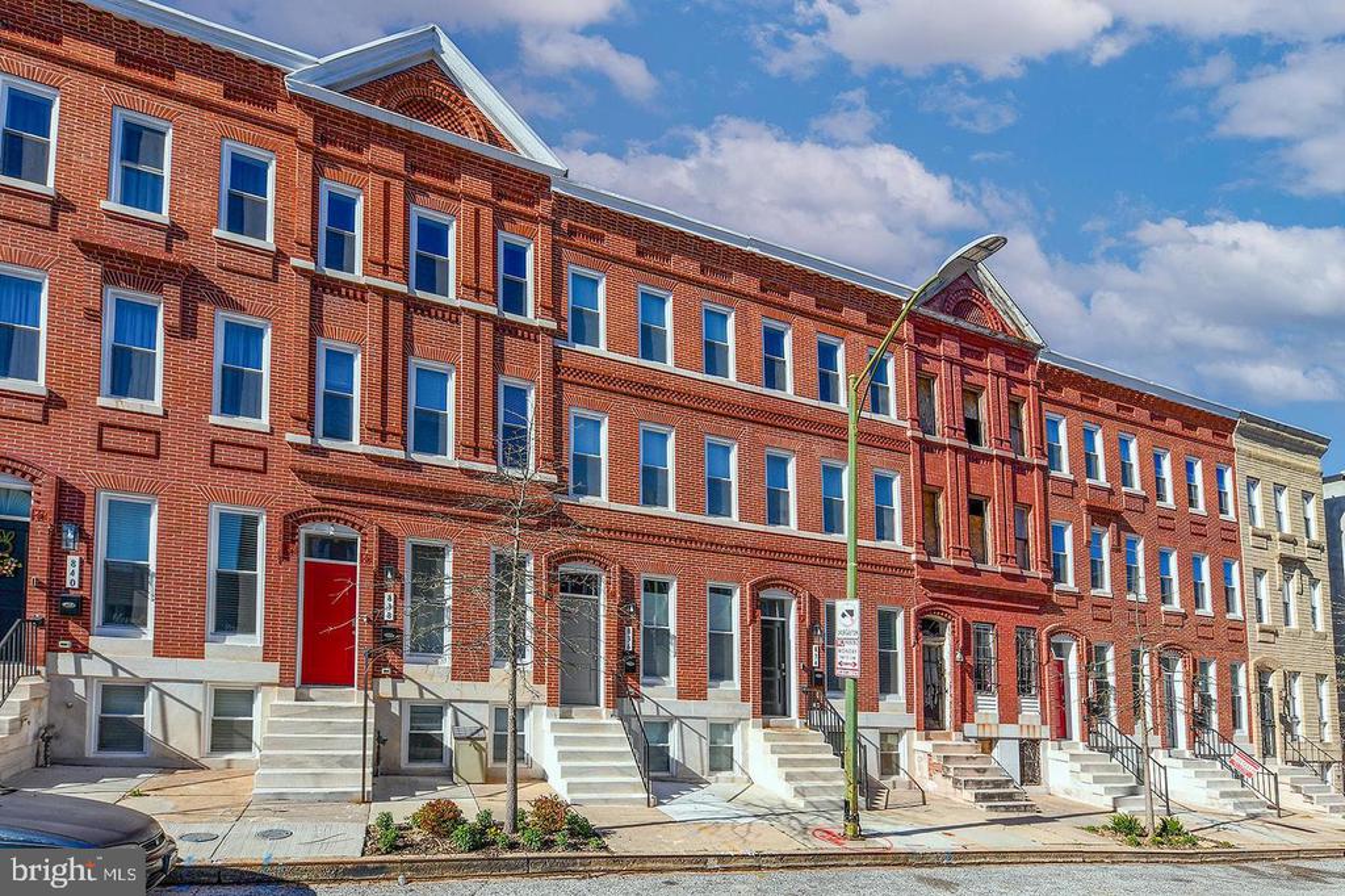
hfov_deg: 100.4
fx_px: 560
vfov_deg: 77.3
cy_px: 448
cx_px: 672
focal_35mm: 15
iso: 250
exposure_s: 1/800
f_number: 8
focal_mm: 13
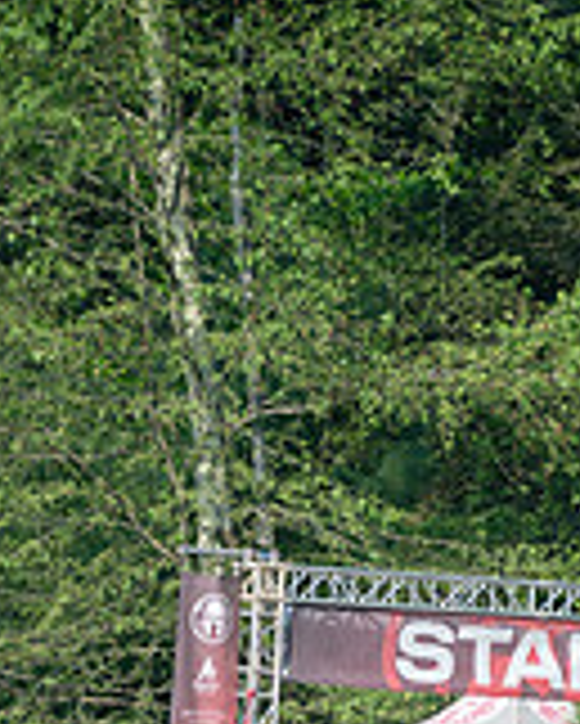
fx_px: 14620
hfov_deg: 2.3
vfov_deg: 2.8
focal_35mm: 682
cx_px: 342
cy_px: 825
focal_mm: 200
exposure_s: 1/1000
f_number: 4.5
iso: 250
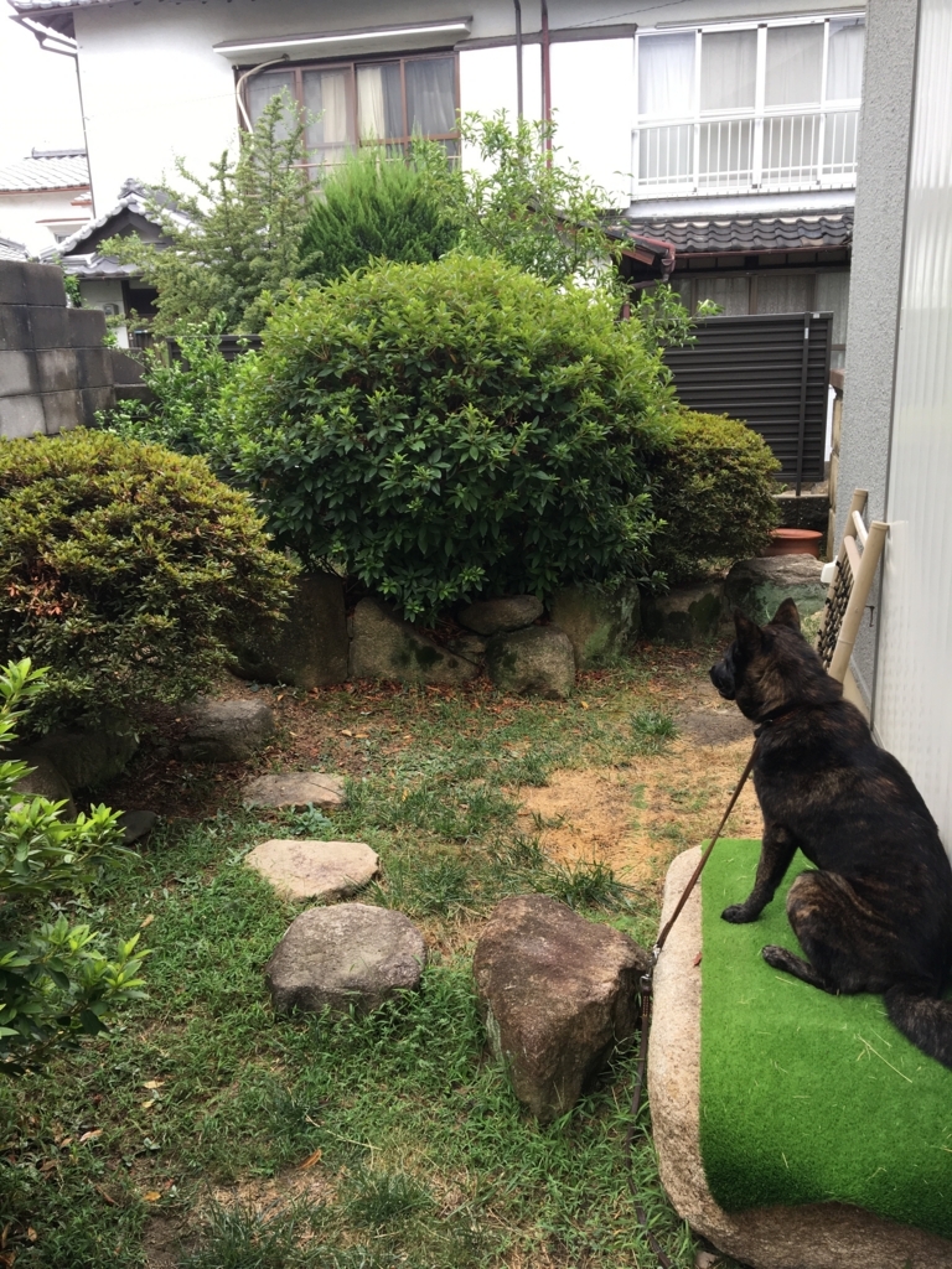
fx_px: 1063
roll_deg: -0.1
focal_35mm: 29
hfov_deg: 48.2
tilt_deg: -14.6
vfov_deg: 61.7
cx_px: 476
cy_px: 634
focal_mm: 4.15
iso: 25
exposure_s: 1/40
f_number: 2.2
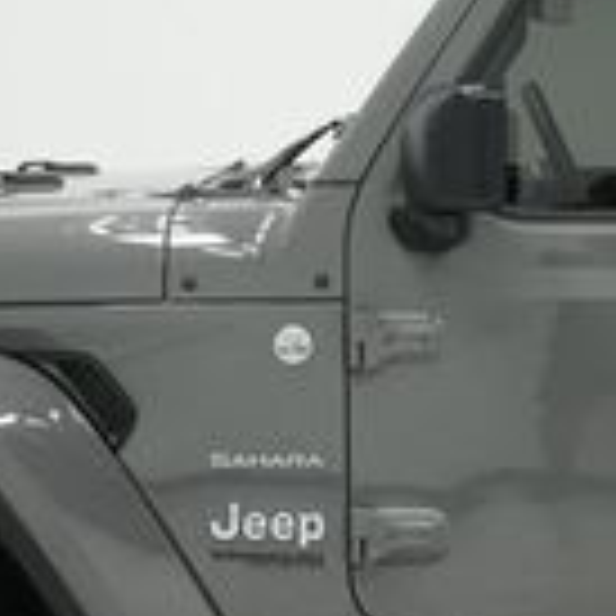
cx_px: 701
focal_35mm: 131
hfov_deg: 13.0
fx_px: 2637
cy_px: 348
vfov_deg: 13.3
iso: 800
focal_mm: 22
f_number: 5.6
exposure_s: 1/200
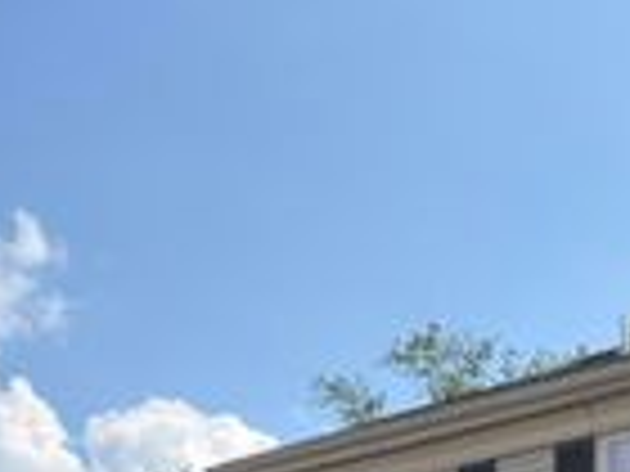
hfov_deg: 22.4
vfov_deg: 15.3
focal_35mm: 86
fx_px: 1565
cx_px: 508
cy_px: 798
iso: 80
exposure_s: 1/4673
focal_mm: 6.76
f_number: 1.78
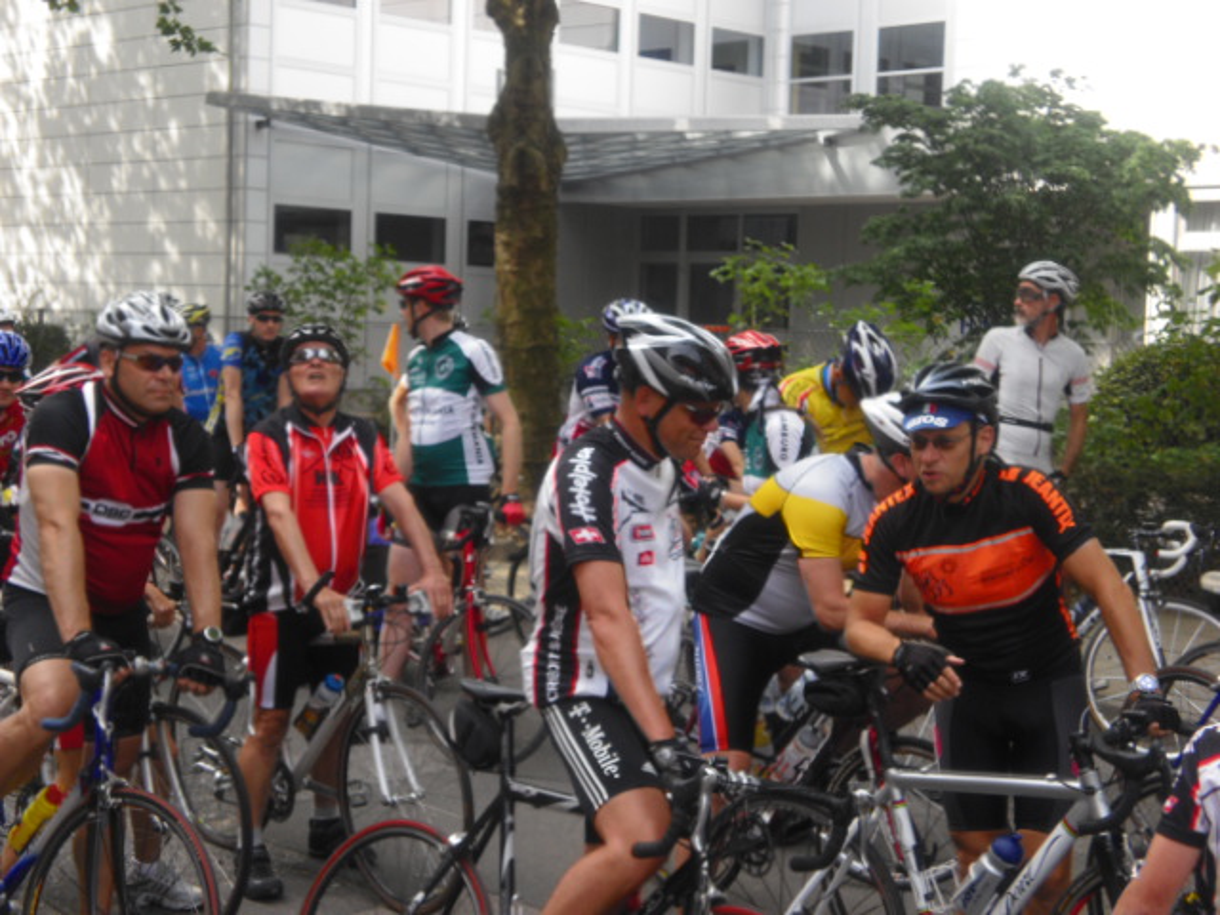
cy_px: 458
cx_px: 610
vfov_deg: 26.6
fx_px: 1938
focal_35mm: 55
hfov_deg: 34.9
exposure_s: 1/160
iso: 100
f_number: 3.7
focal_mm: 9.3
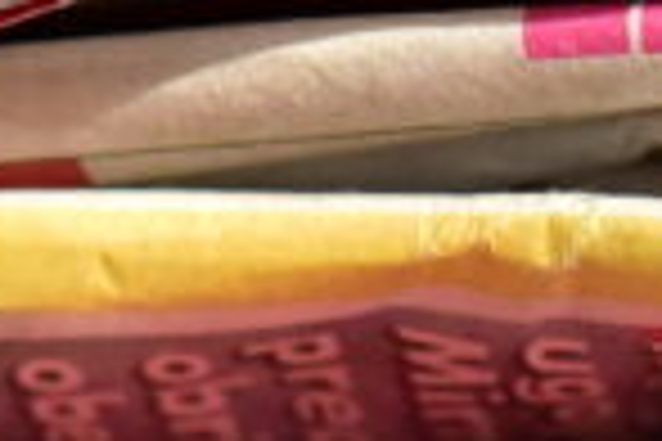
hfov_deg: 2.8
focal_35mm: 730
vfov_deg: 1.9
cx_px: 941
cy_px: 387
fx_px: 13423
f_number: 5.6
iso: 4000
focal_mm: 105
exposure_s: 1/4000
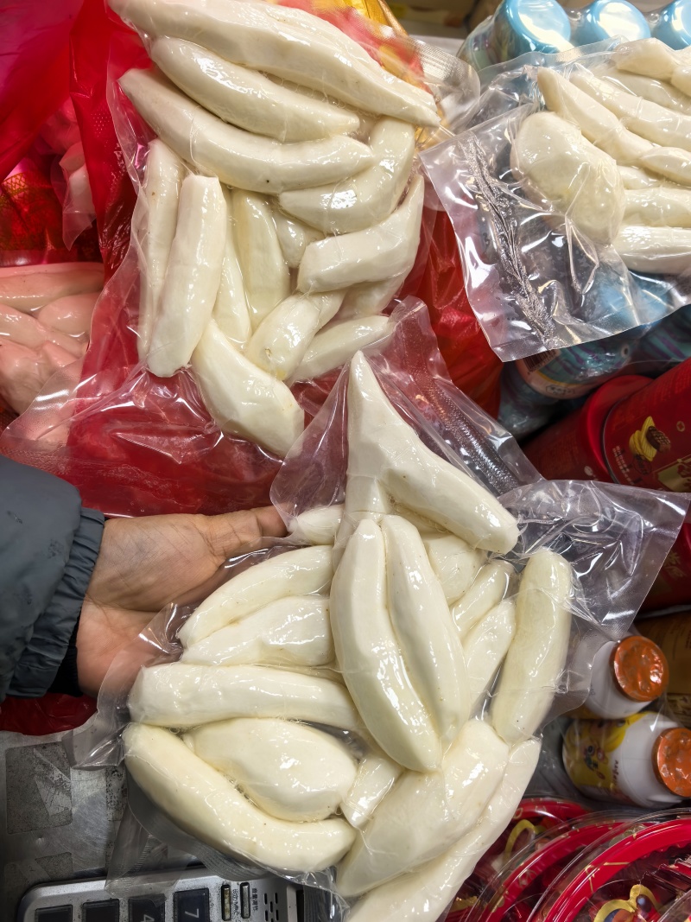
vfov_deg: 65.3
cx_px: 346
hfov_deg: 51.3
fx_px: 719
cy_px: 461
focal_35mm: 27
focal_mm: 6.35
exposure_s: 1/100
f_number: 2
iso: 64
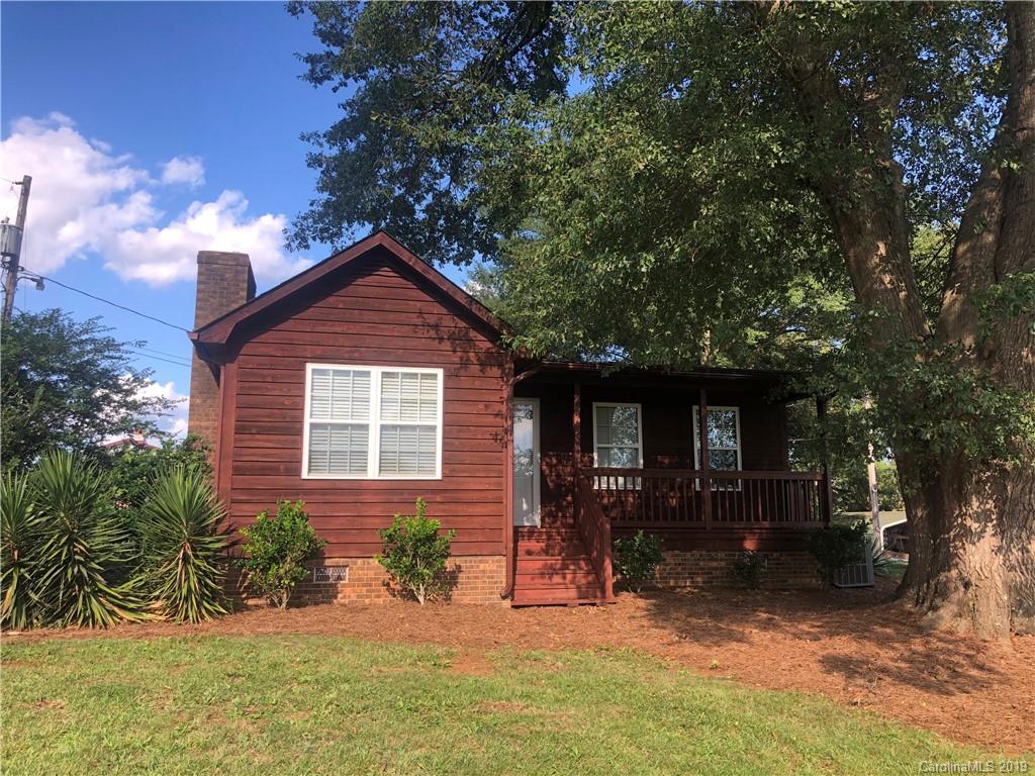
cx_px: 518
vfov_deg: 49.7
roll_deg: -0.3
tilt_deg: +9.4
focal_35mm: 28
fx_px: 837
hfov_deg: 63.4
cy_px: 388
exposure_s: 1/239
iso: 20
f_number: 1.8
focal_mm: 3.99
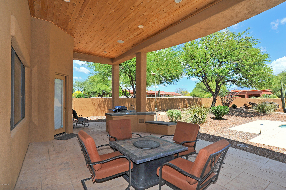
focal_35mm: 18
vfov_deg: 67.3
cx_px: 143
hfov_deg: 90.0
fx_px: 143
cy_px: 95
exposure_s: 1/320
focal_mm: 18
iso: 320
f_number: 11
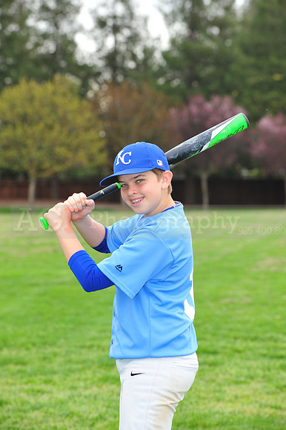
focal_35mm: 145
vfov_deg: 14.2
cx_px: 143
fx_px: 1730
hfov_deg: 9.5
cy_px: 215
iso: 400
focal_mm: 145
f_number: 7.1
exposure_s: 1/250
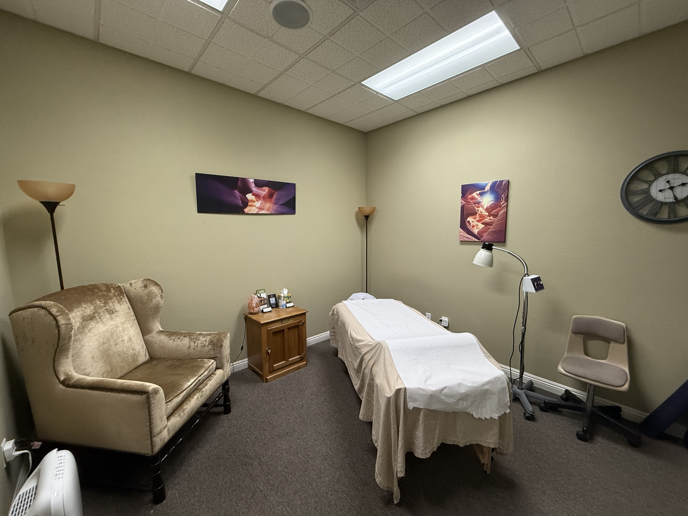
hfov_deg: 102.1
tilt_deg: -5.9
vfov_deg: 85.7
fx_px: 278
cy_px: 258
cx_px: 344
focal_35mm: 14
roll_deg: +0.9
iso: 320
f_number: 2.2
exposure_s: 1/120
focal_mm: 2.22
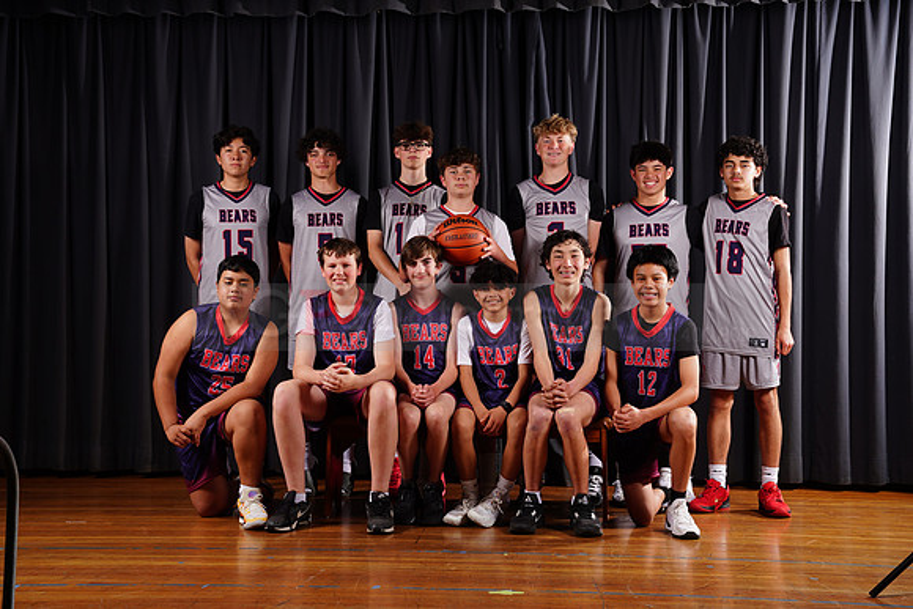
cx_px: 456
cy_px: 304
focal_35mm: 52
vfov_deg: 26.0
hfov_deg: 38.2
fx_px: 1319
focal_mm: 52
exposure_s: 1/250
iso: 200
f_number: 13
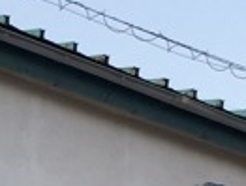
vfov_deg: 6.4
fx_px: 1611
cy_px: 383
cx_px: -62
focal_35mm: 226
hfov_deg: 8.6
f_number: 2.2
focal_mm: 4.15
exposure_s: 1/128
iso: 25
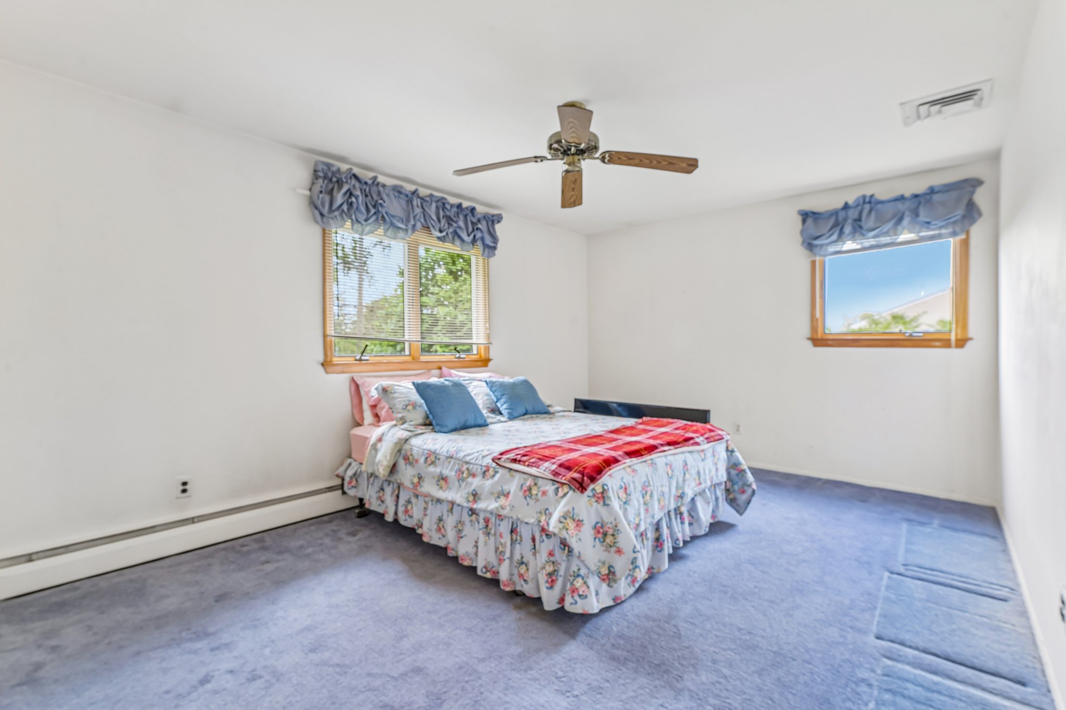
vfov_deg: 73.7
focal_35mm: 16
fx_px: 474
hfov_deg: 96.7
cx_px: 533
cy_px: 355
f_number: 9
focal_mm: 16
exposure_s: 1/2.5
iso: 400
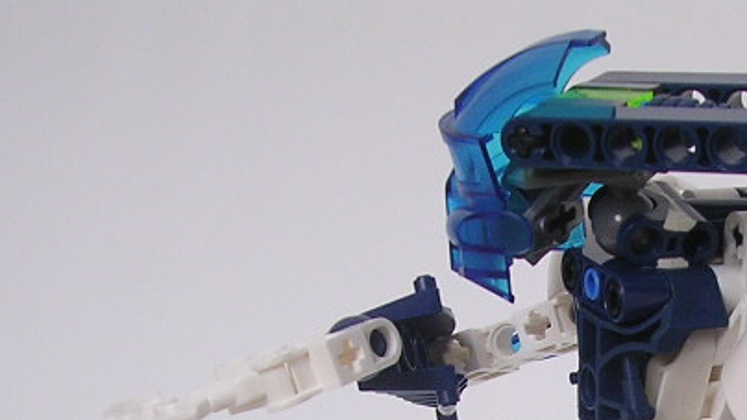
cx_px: 669
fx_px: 2079
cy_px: 705
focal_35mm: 105
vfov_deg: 10.9
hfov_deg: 20.0
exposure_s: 1/50
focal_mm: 5.8
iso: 100
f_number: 2.8
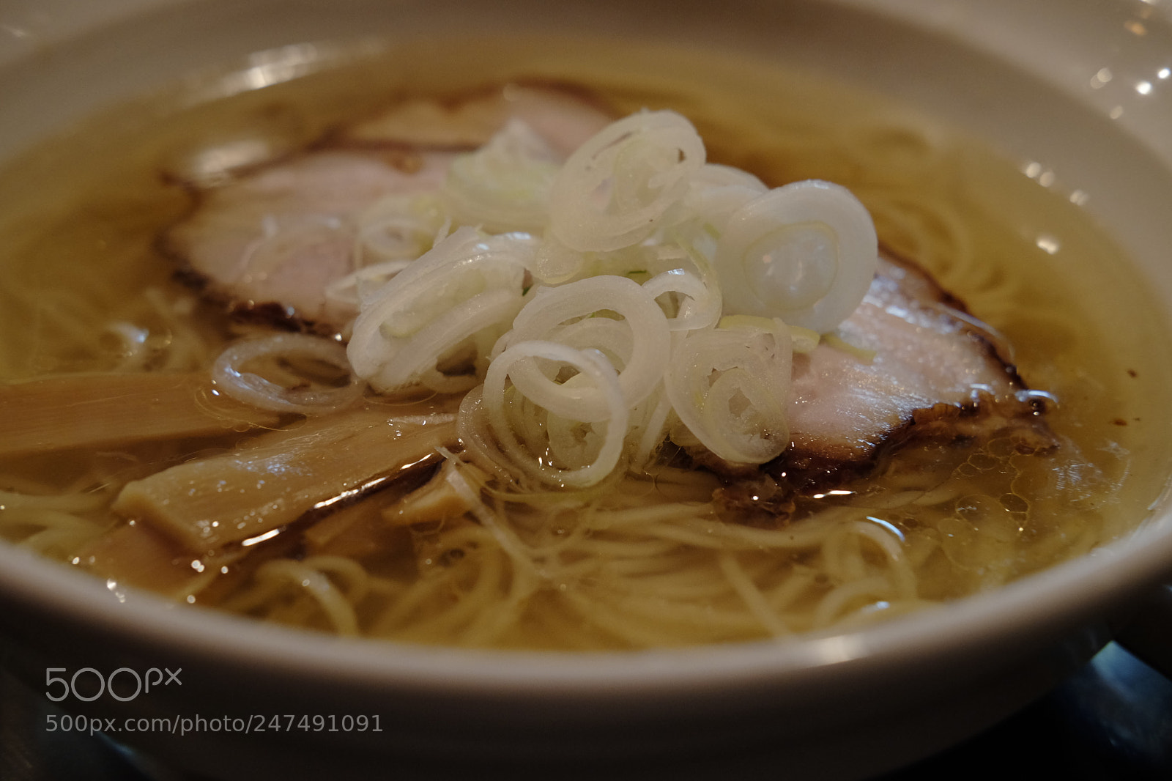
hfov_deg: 37.5
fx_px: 1725
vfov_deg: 25.5
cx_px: 586
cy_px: 390
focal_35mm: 53
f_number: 4
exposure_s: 1/20
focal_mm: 35
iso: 1600
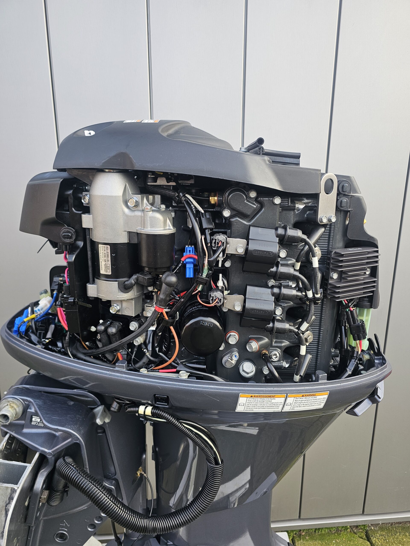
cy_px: 273
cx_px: 205
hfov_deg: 58.9
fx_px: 363
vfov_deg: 73.9
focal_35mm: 23
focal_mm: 6.3
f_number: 1.7
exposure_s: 1/190
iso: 50
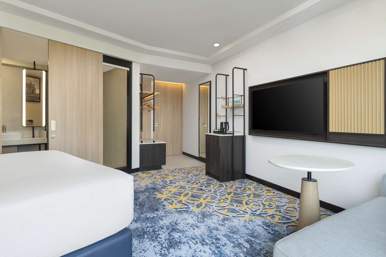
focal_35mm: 18
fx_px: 193
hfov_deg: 90.0
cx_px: 193
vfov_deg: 67.4
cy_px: 128
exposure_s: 1/13
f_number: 9
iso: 160
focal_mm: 18
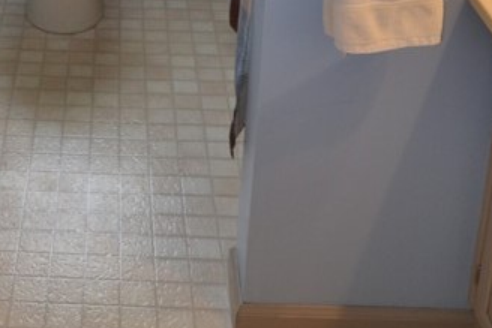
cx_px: 98
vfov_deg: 17.9
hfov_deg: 35.3
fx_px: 747
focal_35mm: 55
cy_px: -313
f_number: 4
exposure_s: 1/125
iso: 400
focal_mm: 11
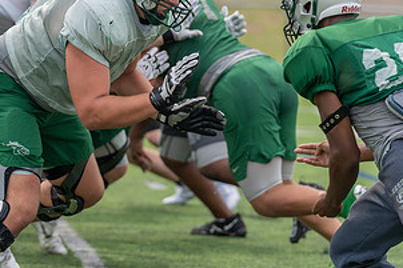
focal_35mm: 277
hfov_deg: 7.4
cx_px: 137
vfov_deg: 5.0
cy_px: 97
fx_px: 3099
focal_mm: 144
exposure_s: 1/1250
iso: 160
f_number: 3.5
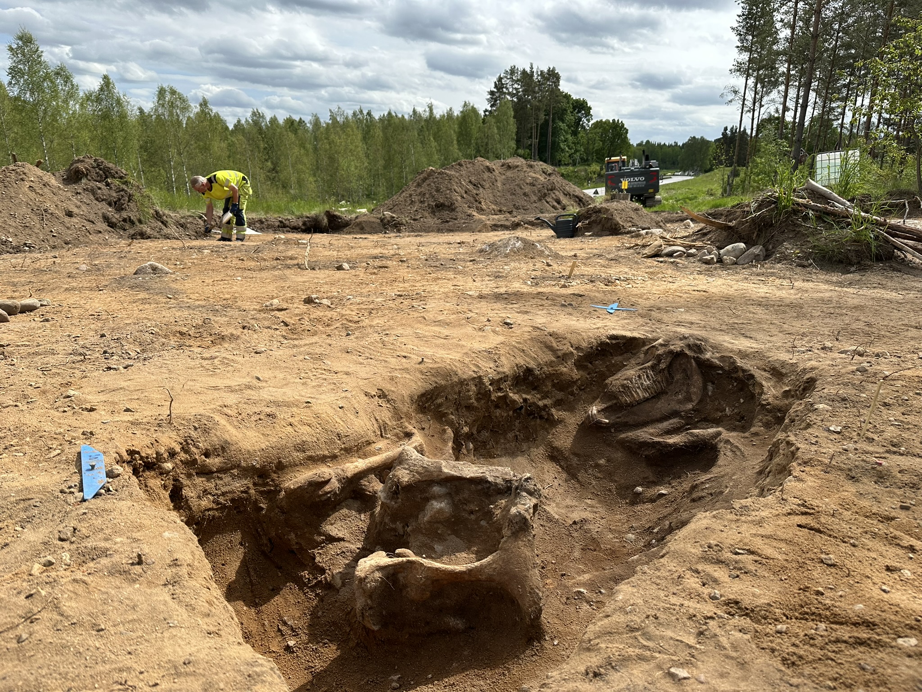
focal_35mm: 24
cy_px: 346
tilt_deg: -15.9
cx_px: 461
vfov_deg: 56.8
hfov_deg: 71.6
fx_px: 639
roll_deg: -1.2
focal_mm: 6.86
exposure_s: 1/4762
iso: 80
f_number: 1.78
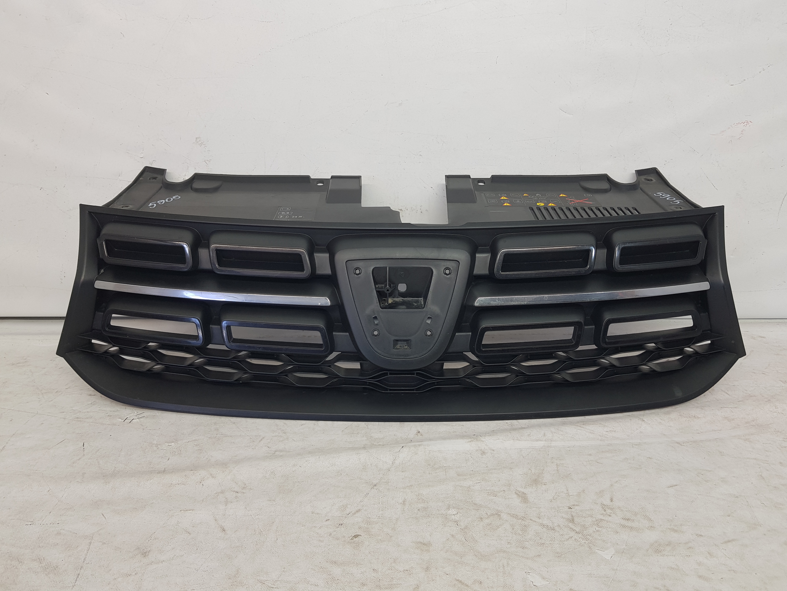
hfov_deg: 67.3
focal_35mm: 26
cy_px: 296
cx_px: 394
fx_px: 591
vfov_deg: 53.1
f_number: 1.7
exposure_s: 1/100
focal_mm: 4.2
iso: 50
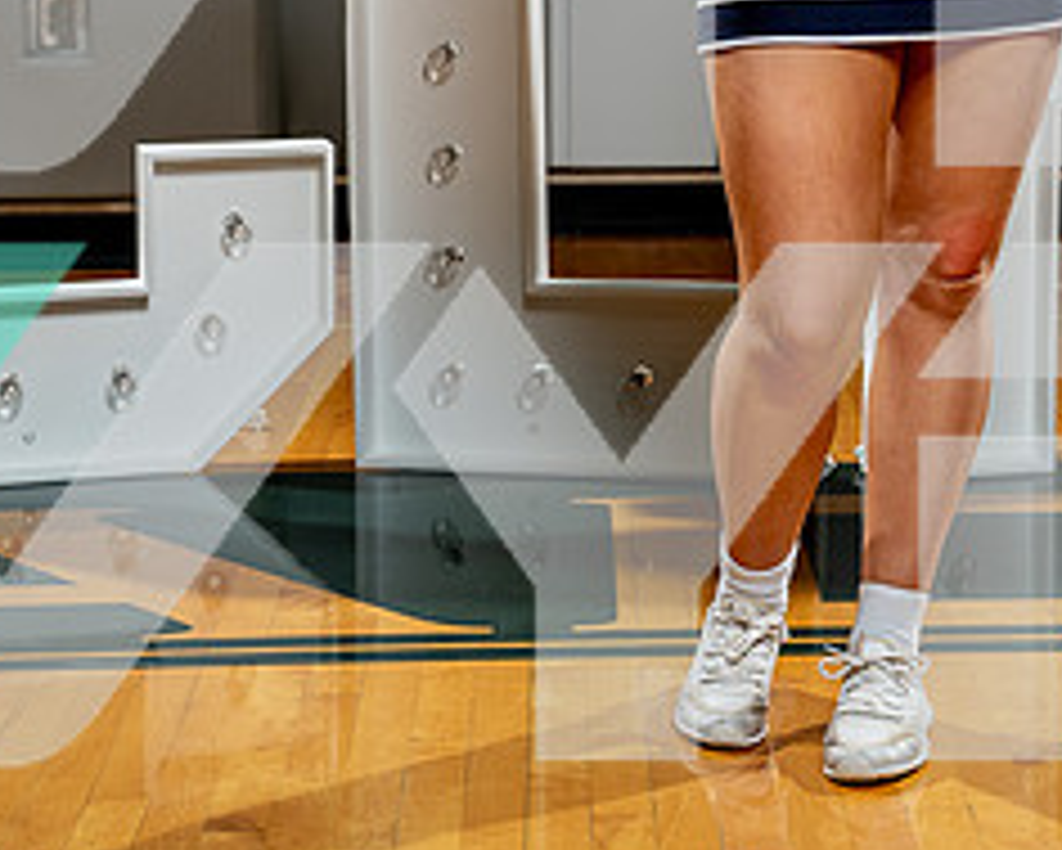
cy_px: -108
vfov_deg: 13.7
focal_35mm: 110
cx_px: 783
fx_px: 3459
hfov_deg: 17.4
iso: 250
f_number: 5.6
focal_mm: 38
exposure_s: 1/250
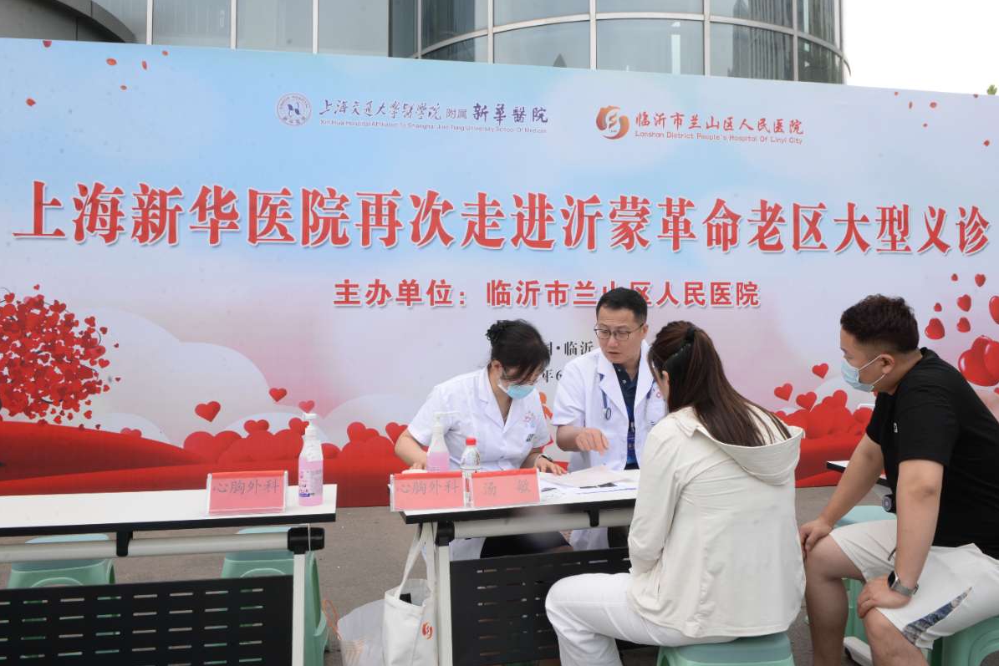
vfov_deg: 43.6
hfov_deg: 61.9
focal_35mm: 30
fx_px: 833
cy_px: 315
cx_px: 520
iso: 640
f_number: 16
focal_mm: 28
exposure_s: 1/160
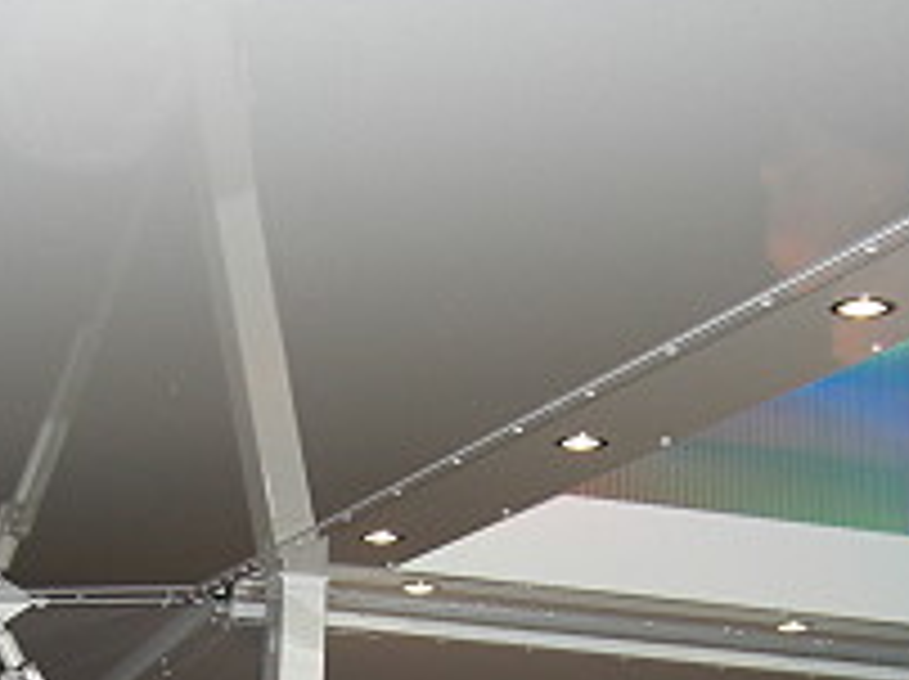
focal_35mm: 100
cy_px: 865
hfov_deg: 19.5
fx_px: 2623
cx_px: 227
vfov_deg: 14.2
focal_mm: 7.9
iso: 200
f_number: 2.8
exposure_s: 1/60
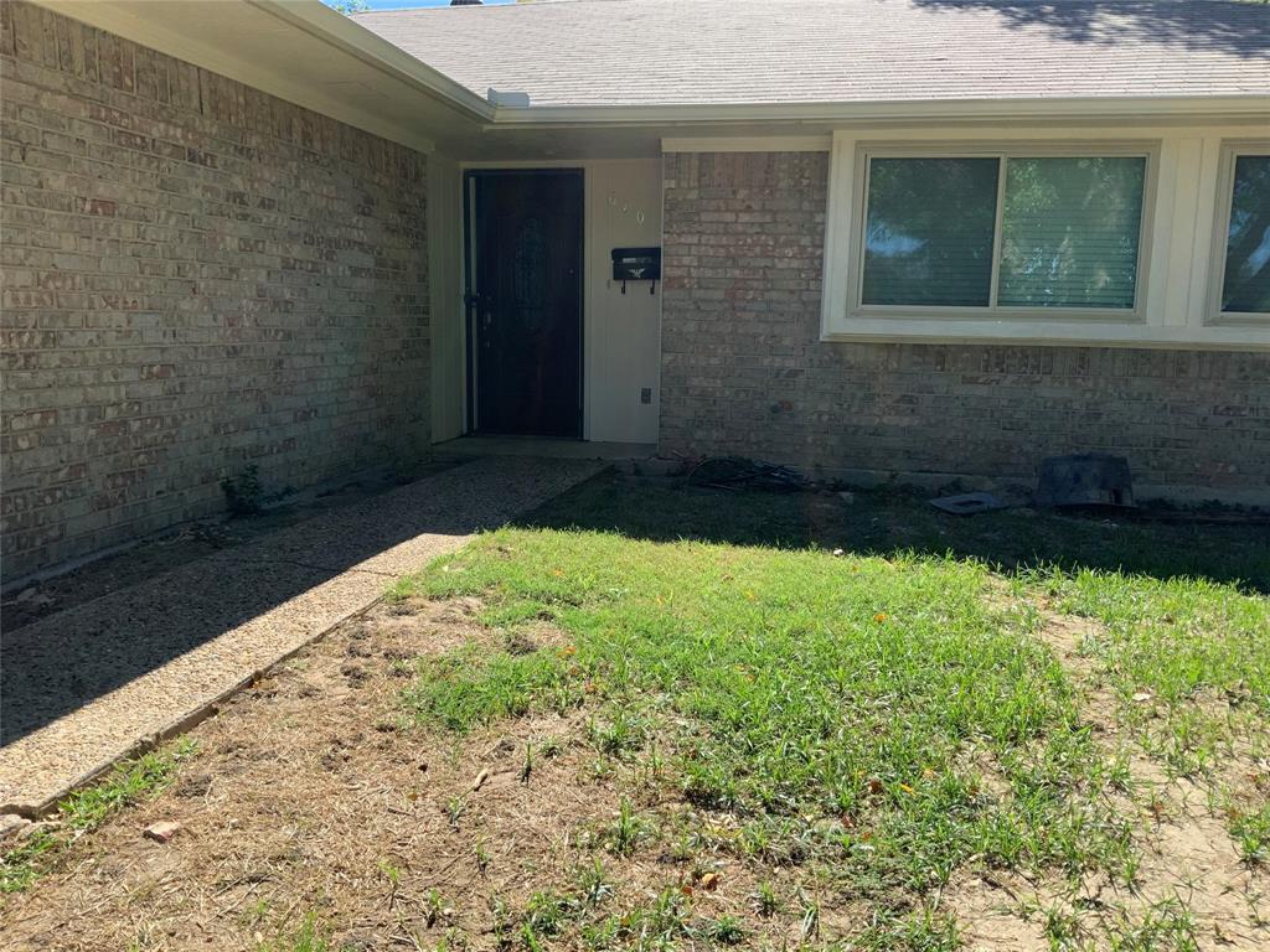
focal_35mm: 29
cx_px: 635
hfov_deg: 61.7
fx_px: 1064
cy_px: 476
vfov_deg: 48.2
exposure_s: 1/719
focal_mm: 3
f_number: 1.8
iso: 16
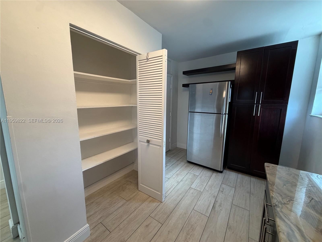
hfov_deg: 102.1
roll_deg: -0.5
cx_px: 161
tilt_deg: -8.7
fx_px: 130
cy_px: 121
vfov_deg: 85.7
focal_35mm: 14
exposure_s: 1/120
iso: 250
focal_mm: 2.22
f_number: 2.2
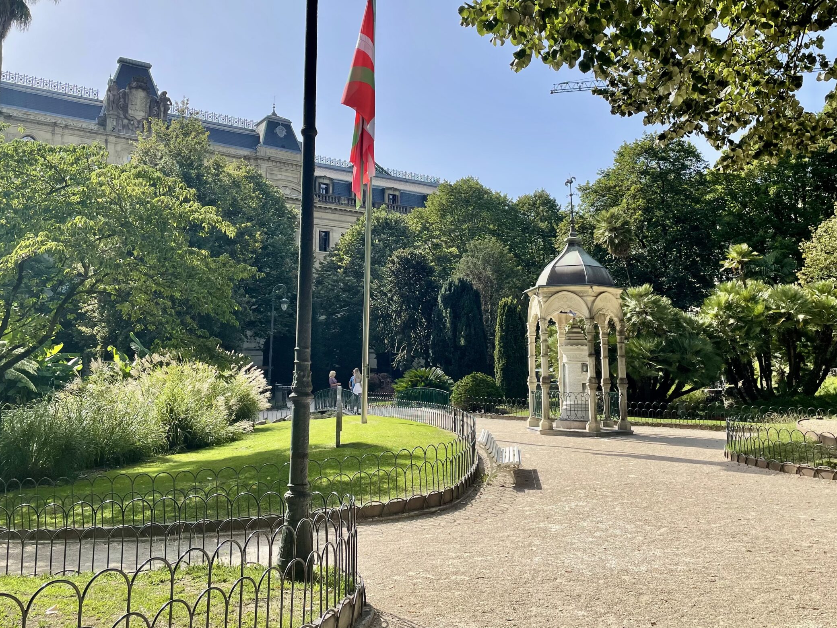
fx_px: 774
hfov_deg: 56.8
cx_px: 415
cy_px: 264
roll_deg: -0.3
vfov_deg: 44.0
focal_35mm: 32
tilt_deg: +8.7
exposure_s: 1/3300
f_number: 1.6
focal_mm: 4.2
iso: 32
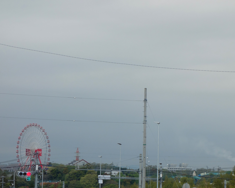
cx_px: 165
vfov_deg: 8.6
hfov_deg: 10.8
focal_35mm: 179
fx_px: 1245
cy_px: 130
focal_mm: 37.1
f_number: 5.6
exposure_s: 1/500
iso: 125
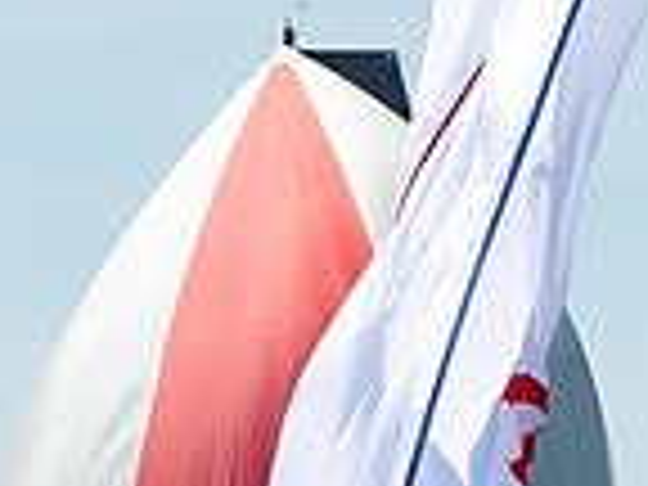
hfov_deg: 2.3
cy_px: 853
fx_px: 15799
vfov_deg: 1.8
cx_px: -464
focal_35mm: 844
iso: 320
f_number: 5.6
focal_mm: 145
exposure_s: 1/2000
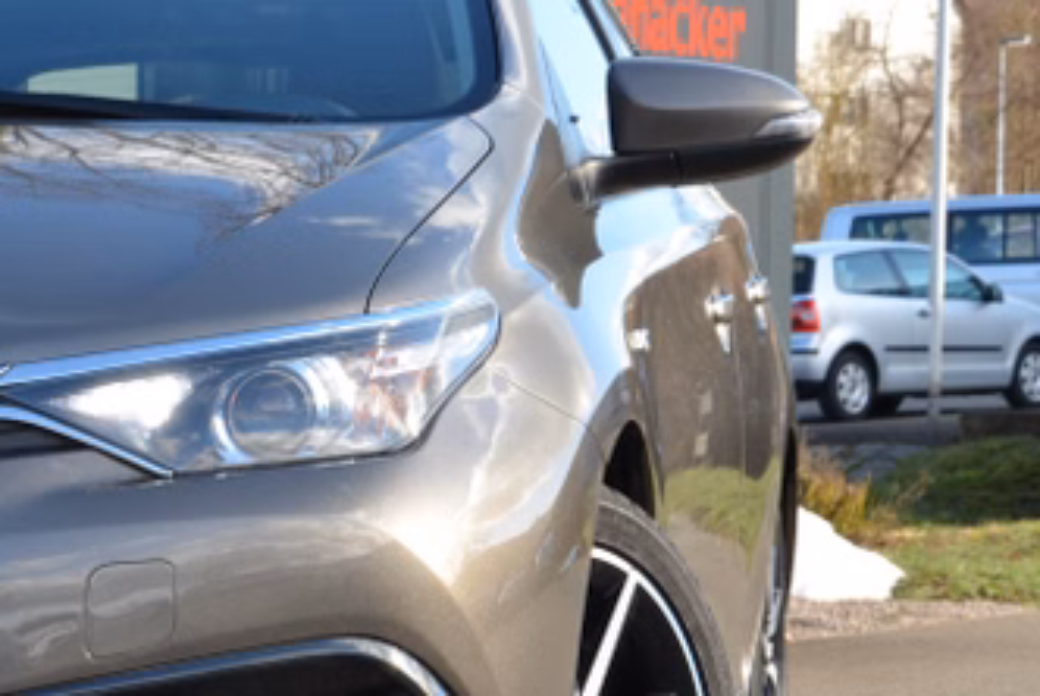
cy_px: 549
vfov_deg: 7.9
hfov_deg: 11.7
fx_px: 5002
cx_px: -56
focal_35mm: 173
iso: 200
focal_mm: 48
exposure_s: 1/100
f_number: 11
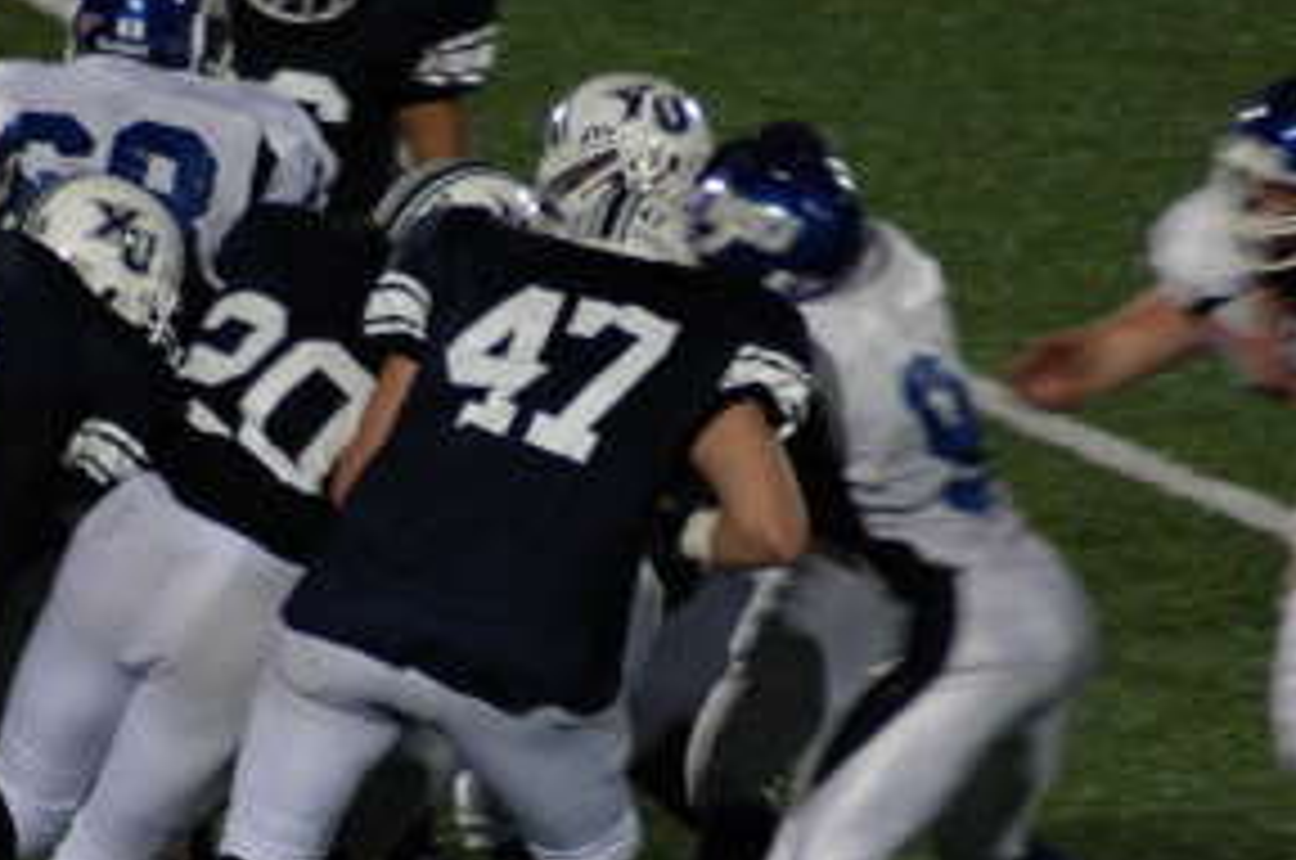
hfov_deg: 2.1
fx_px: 35940
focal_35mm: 1000
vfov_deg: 1.4
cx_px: 292
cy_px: 502
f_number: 5.6
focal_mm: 300
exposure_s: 1/125
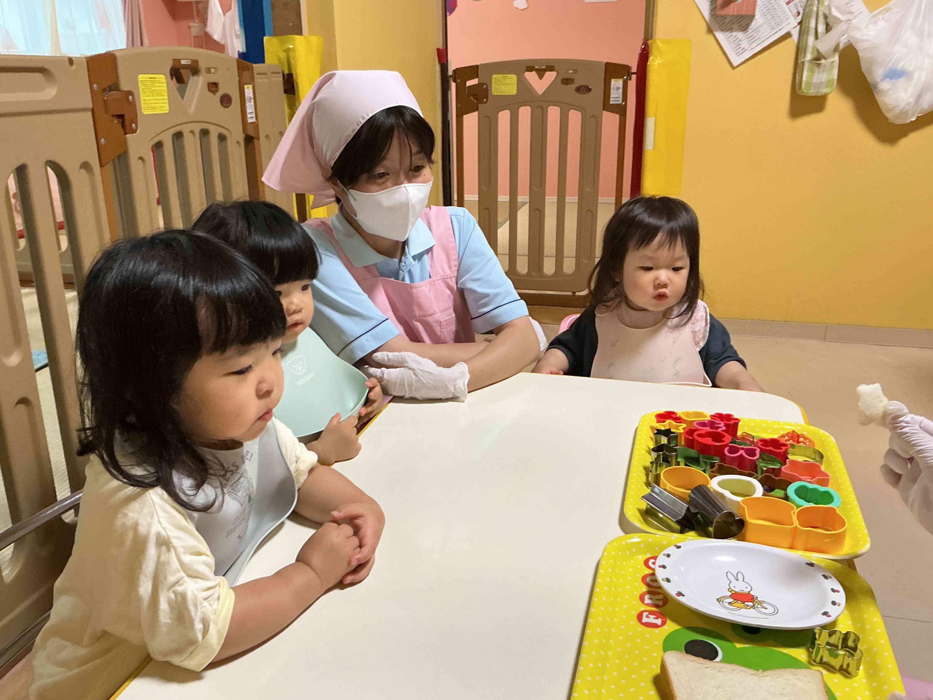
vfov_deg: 48.2
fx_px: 782
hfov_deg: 61.7
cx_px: 466
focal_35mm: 29
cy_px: 350
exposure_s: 1/60
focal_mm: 3
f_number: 1.8
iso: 160
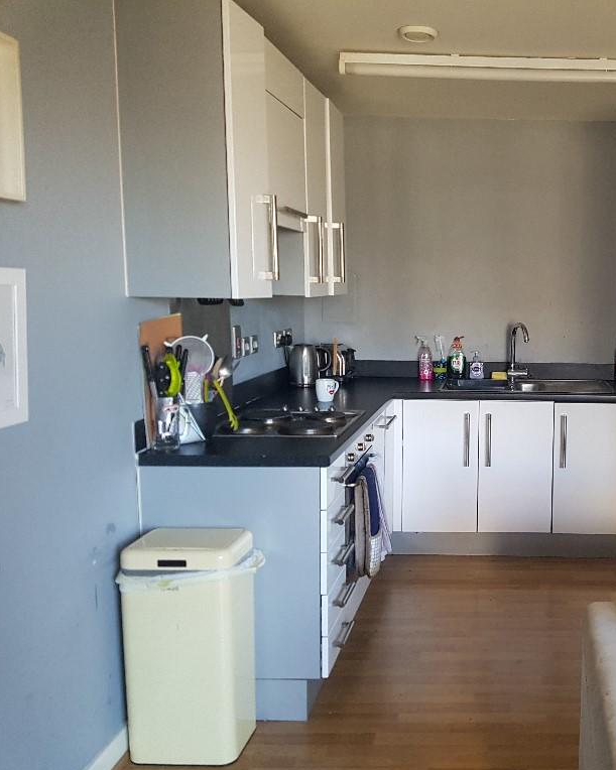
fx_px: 775
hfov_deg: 41.2
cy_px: 386
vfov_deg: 52.8
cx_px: 506
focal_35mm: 34
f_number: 1.7
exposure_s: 1/50
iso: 200
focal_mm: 4.2
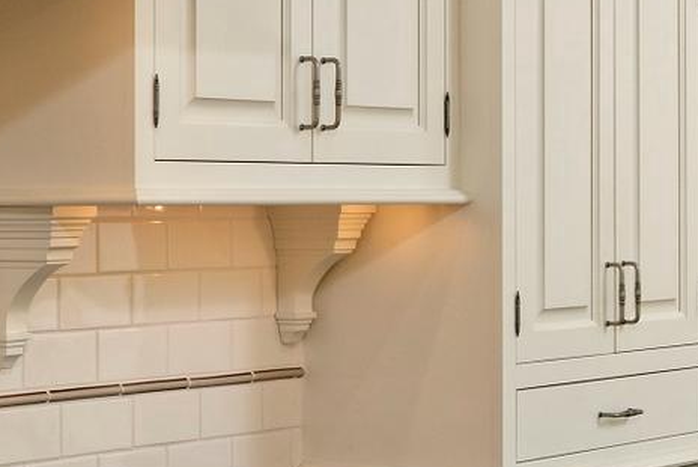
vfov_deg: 12.9
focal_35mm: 106
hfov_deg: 18.5
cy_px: 266
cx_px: -86
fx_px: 2056
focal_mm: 24
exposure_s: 1/8
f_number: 18
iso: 320
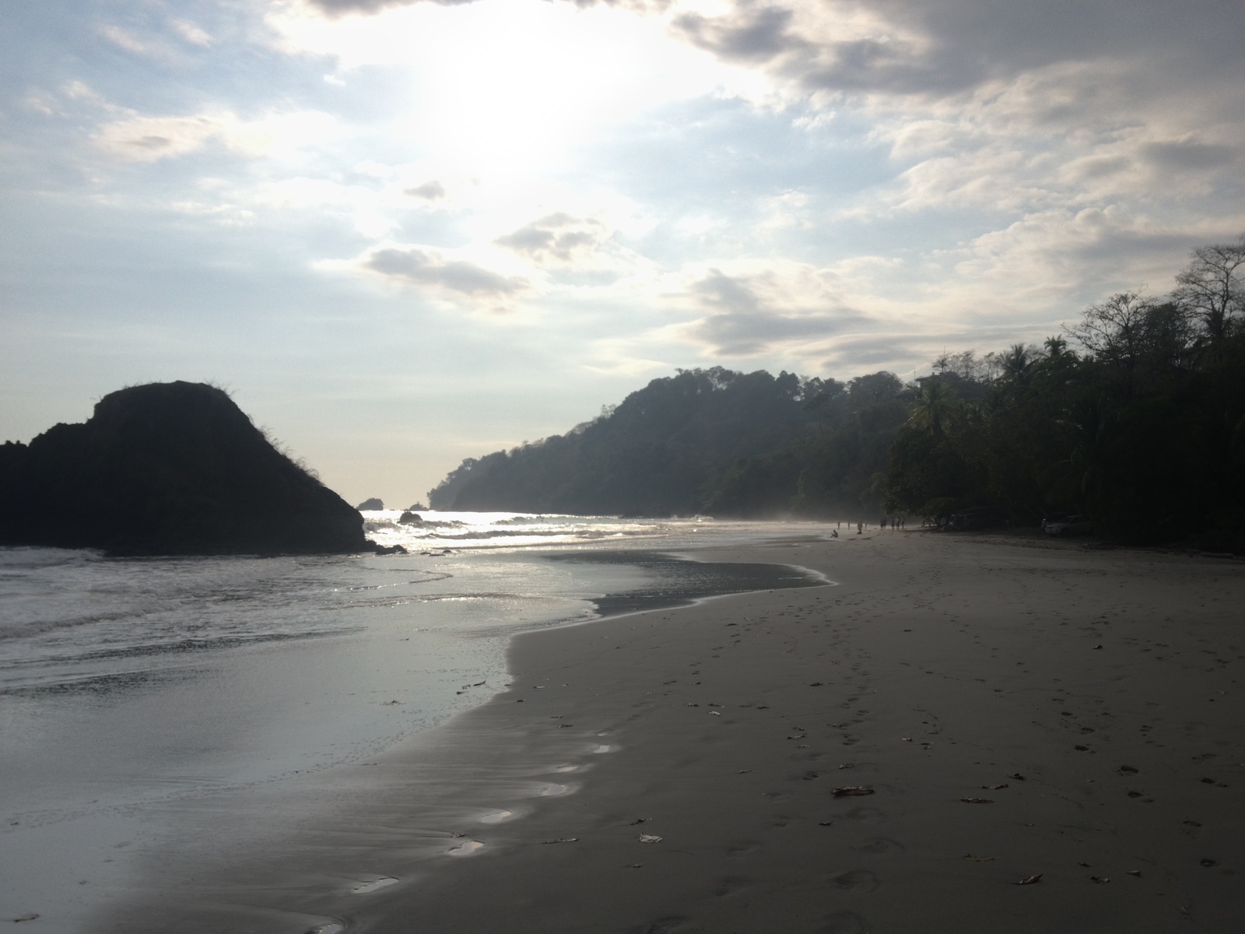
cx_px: 622
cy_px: 467
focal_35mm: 35
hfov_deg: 52.6
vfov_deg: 40.7
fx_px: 1259
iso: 50
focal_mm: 4.28
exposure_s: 1/1577
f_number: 2.4
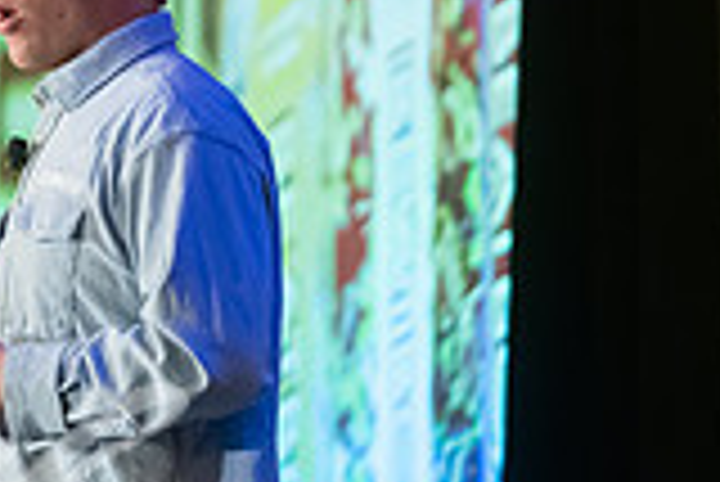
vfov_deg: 1.9
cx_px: -72
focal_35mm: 737
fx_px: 14753
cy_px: 128
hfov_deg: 2.8
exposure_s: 1/320
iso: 8000
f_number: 2.8
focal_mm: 200
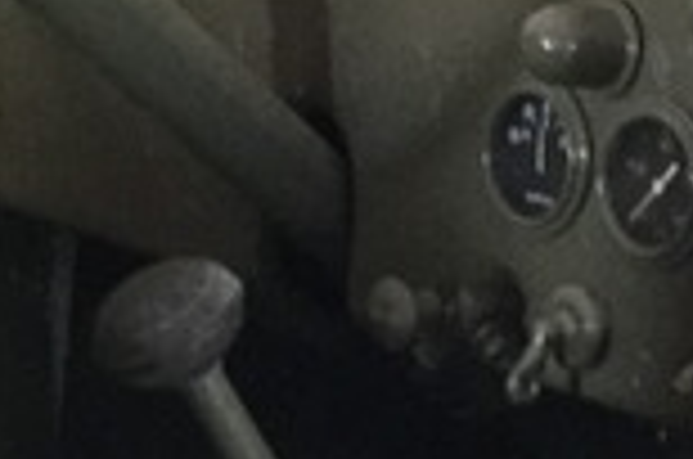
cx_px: 549
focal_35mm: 168
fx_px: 3227
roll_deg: -4.9
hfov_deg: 12.2
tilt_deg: -8.2
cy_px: 207
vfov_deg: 8.1
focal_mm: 3.3
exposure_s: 1/17
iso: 200
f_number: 2.4
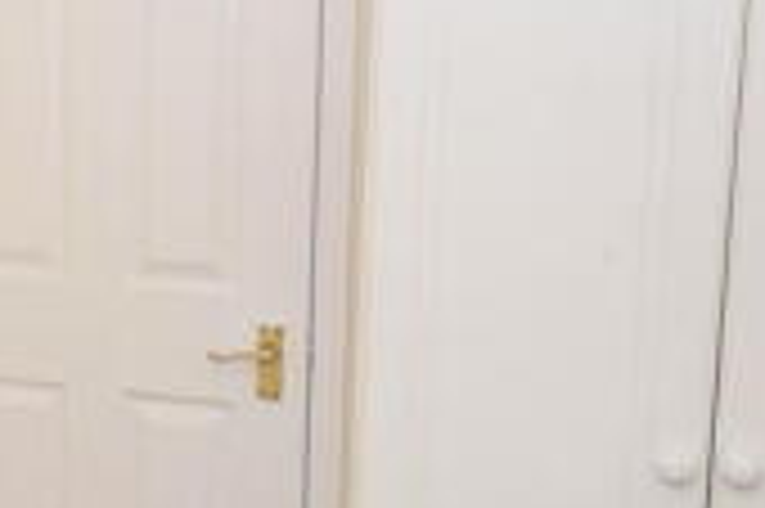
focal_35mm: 81
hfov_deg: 23.2
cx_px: -119
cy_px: 285
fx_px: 1720
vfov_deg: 16.8
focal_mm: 14
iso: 720
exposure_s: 1/125
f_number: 5.6
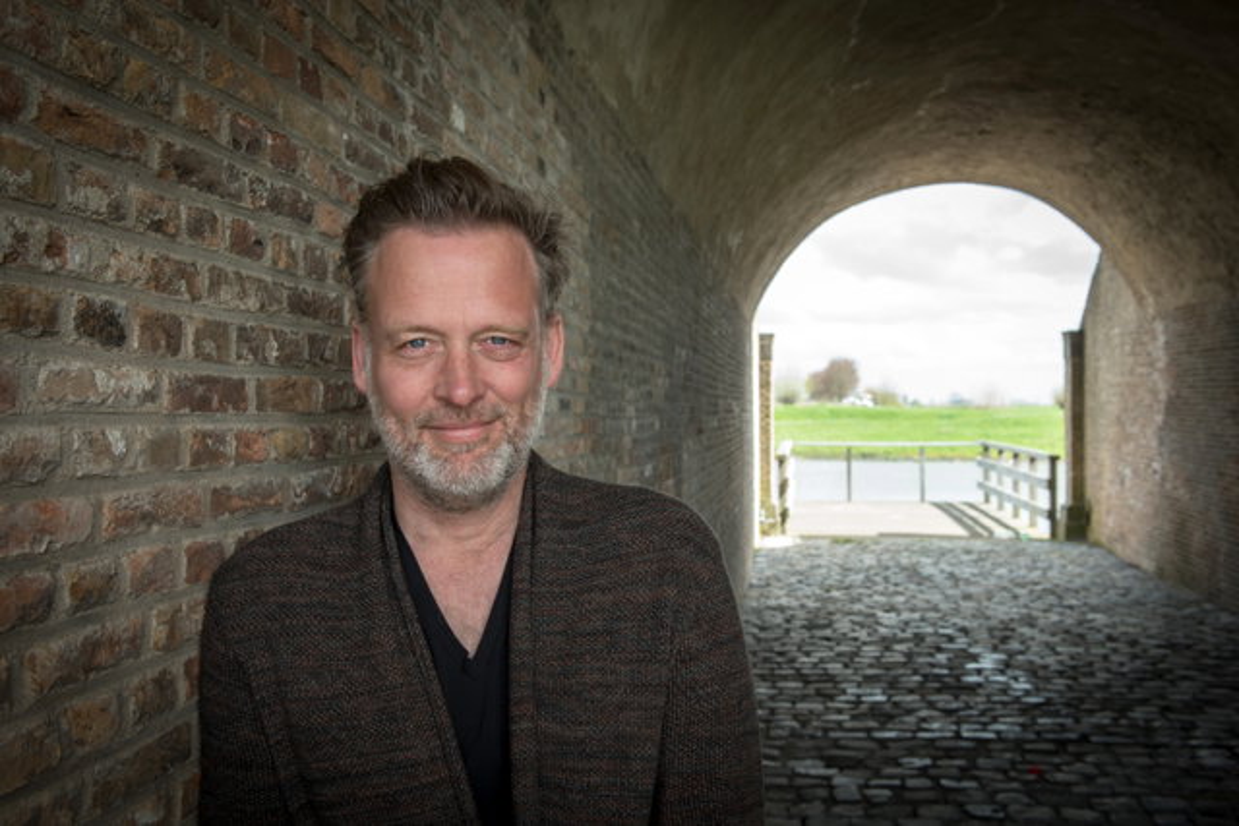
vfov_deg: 37.9
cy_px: 413
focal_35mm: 35
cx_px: 620
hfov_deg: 54.4
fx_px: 1205
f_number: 8
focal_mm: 35
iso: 400
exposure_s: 1/125
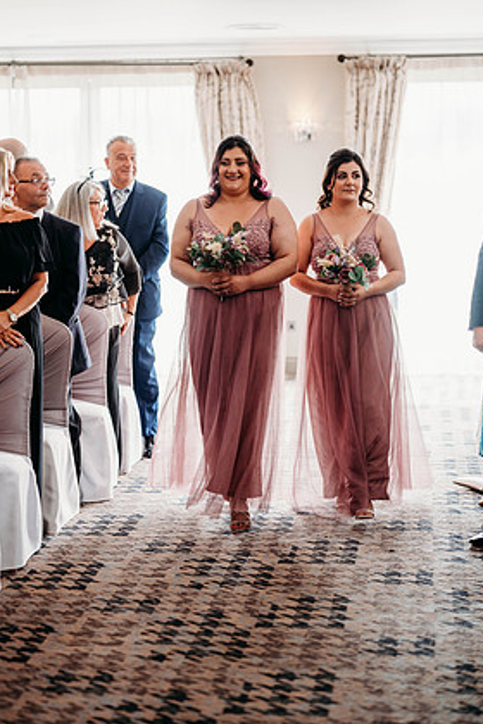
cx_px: 239
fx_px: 1831
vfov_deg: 22.4
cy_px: 345
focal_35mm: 91
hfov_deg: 15.0
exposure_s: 1/320
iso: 100
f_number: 2
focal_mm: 85
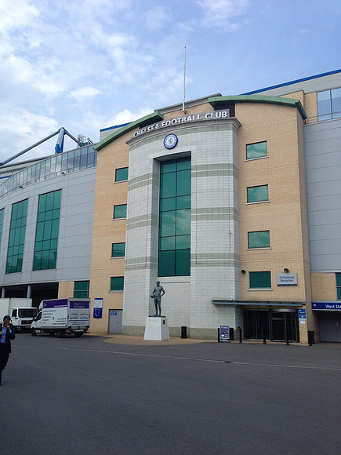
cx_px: 170
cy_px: 228
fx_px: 433
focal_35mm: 33
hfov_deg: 42.9
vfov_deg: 55.4
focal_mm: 4.13
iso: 50
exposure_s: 1/1085
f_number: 2.4
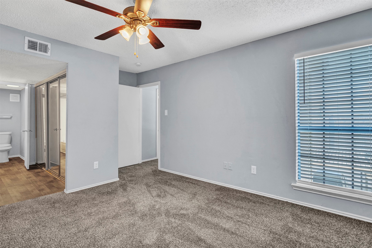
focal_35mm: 18
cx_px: 186
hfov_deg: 90.0
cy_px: 124
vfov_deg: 67.4
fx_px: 186
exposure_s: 1/25
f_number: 7.1
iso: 320
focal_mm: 18
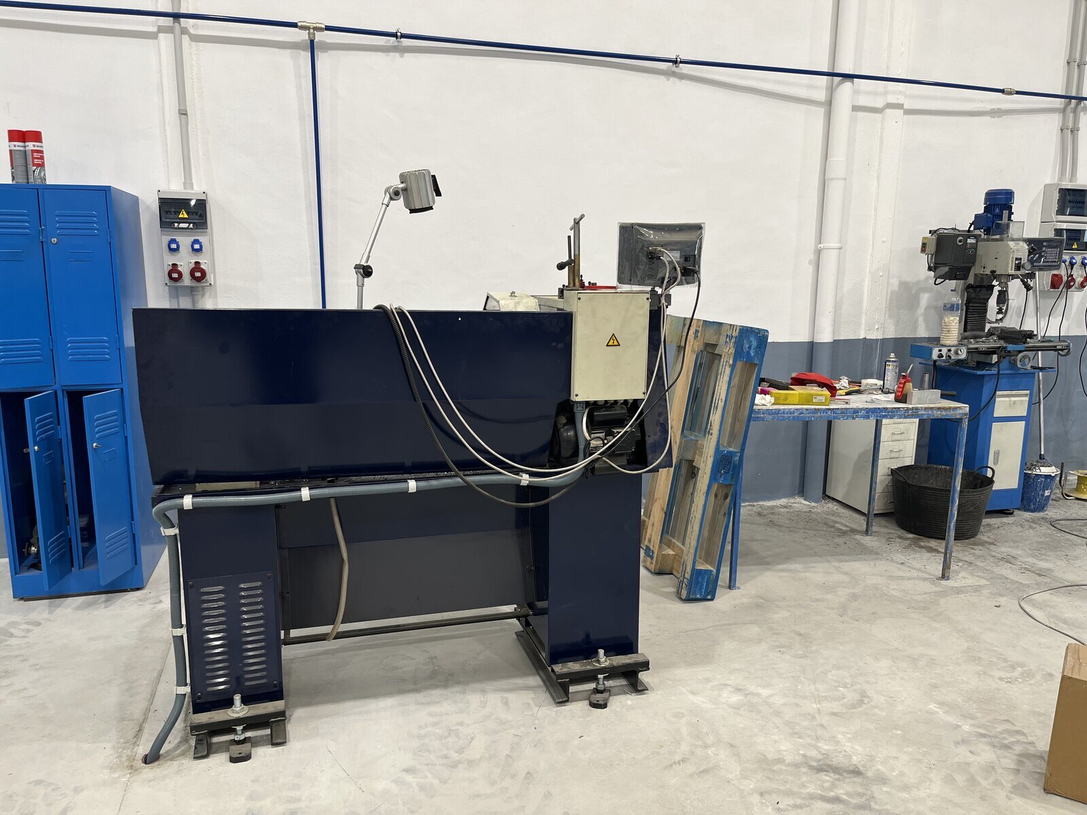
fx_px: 816
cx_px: 544
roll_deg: -0.8
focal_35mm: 26
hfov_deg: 67.3
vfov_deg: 53.1
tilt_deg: -11.0
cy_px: 408
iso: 64
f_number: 1.6
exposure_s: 1/121
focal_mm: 5.1
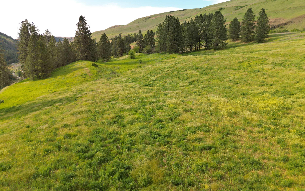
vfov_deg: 47.6
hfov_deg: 70.4
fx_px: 216
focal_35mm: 26
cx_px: 152
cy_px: 98
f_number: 1.7
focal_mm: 6.72
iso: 100
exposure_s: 1/100
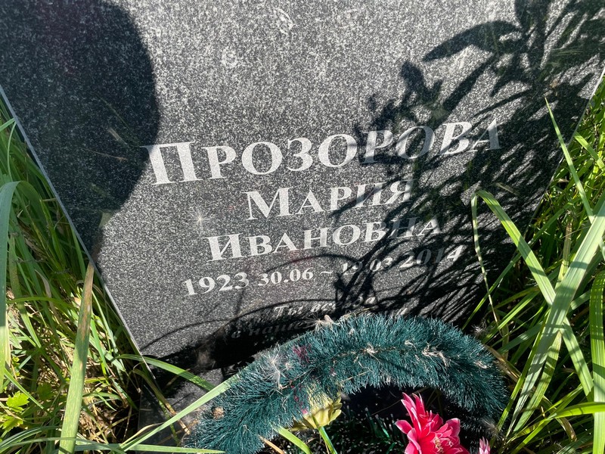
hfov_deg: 67.3
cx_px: 302
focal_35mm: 26
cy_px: 227
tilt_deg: -45.8
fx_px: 454
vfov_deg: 53.1
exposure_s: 1/633
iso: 32
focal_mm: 4.2
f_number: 1.6
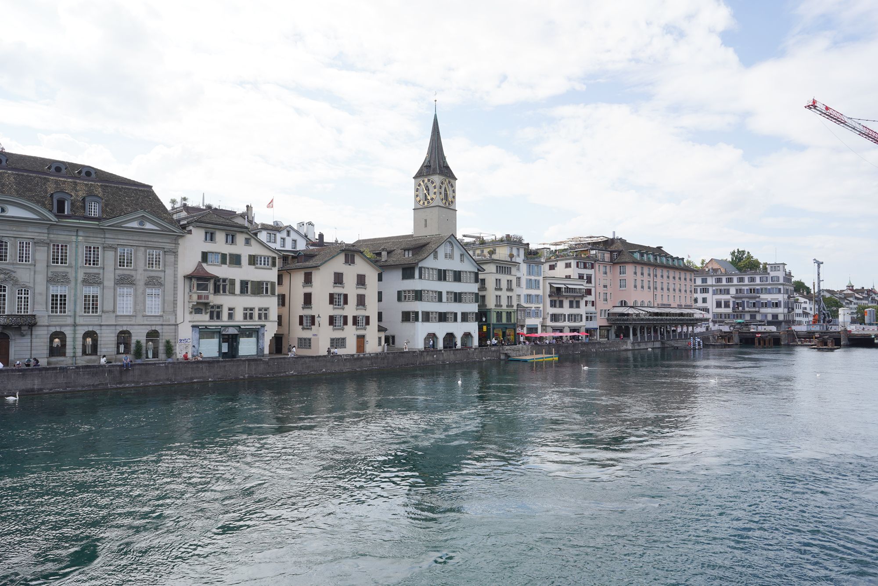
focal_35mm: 24
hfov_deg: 73.7
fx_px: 585
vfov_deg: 53.1
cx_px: 439
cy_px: 293
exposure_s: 1/100
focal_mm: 24
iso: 100
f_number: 11
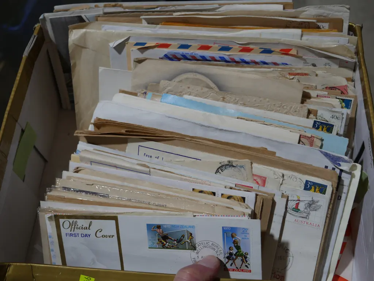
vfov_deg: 29.1
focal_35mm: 50
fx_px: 540
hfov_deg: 38.2
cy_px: 140
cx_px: 187
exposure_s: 1/100
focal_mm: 25
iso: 200
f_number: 5.3
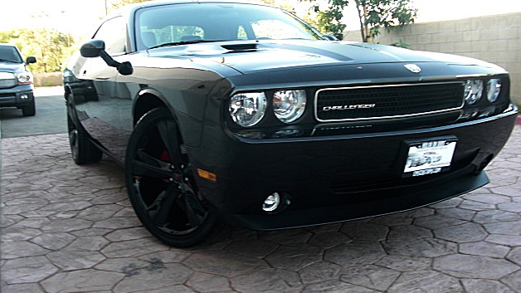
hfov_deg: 50.5
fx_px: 552
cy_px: 158
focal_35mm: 40
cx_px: 257
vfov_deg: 29.7
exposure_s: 1/100
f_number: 2.8
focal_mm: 6.3
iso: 100
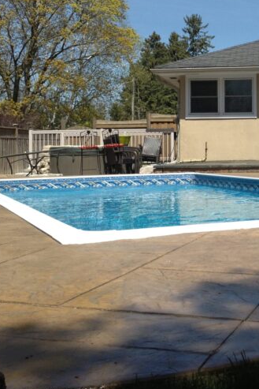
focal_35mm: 64
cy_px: 116
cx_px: 219
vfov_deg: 31.1
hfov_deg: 20.9
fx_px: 690
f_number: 2.4
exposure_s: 1/1534
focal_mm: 4.28
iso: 50
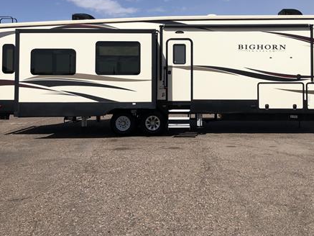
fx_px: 372
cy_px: 76
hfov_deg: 45.6
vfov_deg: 34.8
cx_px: 183
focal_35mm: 41
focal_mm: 3.99
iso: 25
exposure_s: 1/4049
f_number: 1.8
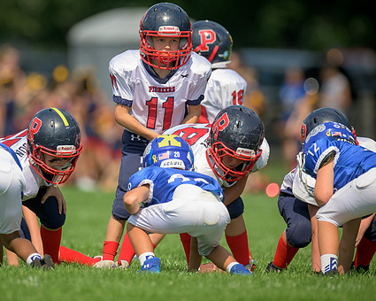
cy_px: 108
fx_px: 9203
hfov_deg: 2.3
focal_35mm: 827
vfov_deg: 1.9
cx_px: 133
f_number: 4
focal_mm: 500
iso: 640
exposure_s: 1/5000
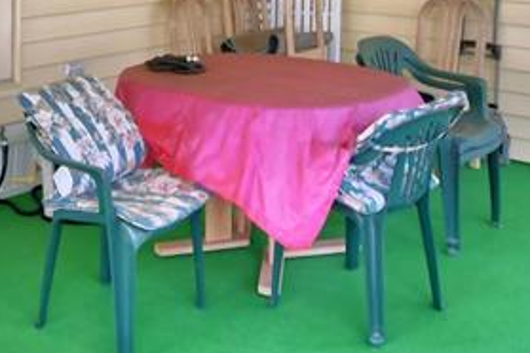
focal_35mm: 55
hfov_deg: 34.8
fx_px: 810
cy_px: -65
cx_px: 84
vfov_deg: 22.7
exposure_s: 1/160
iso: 200
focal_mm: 10
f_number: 4.5
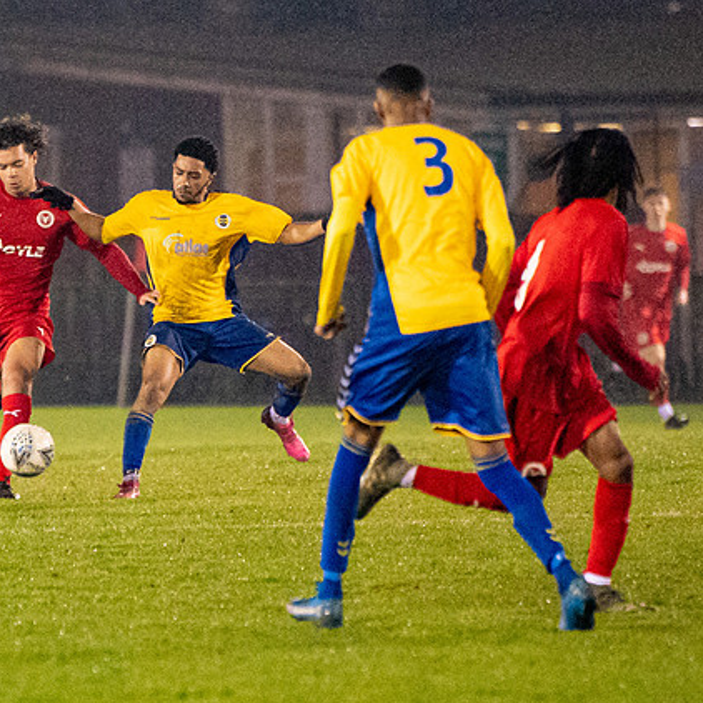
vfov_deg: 2.9
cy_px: 434
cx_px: 113
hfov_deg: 2.9
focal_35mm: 606
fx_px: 13924
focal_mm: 200
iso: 8000
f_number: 2.8
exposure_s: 1/1250
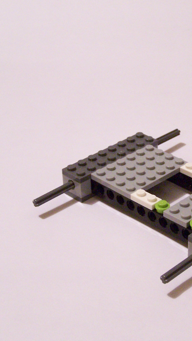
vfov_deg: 28.2
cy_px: 171
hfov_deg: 15.9
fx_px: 679
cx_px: 168
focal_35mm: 75
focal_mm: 8.5
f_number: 3
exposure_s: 1/20
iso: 400
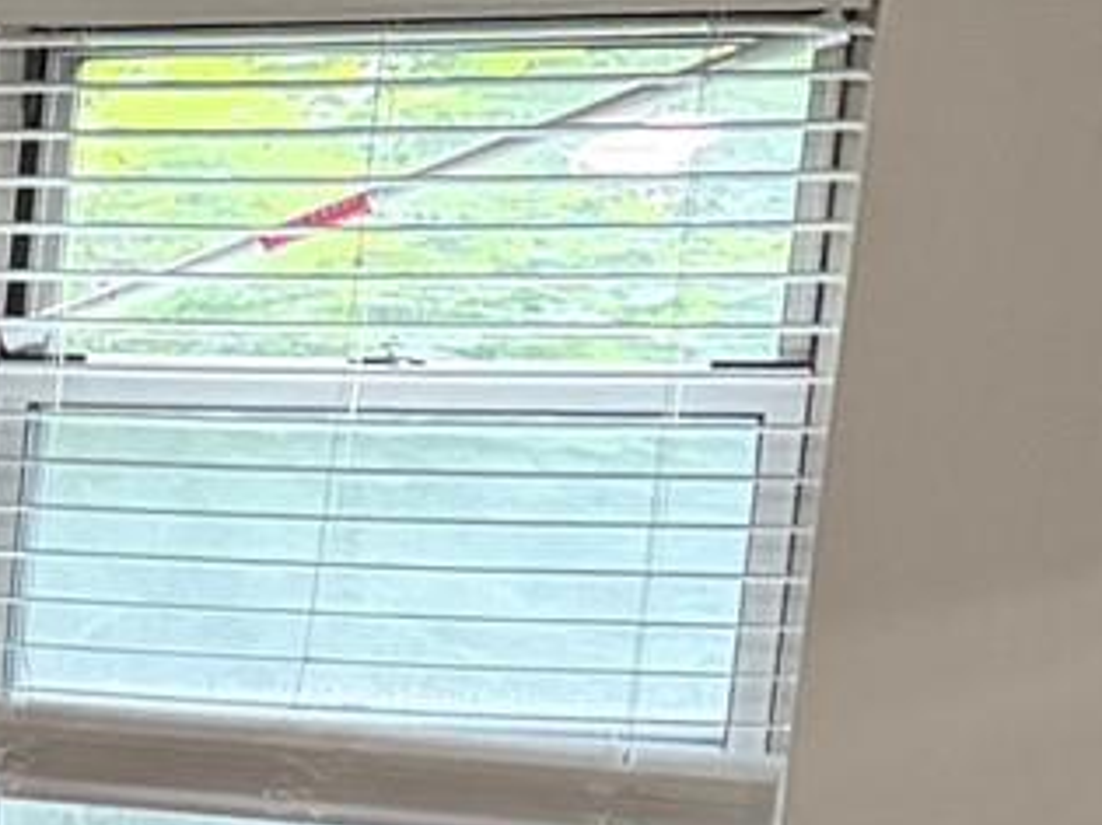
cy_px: 1196
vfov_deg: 8.6
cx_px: -2120
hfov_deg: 9.4
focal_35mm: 169
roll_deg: -2.6
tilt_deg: -7.8
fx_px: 5378
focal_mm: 5.96
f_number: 1.6
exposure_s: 1/40
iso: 640
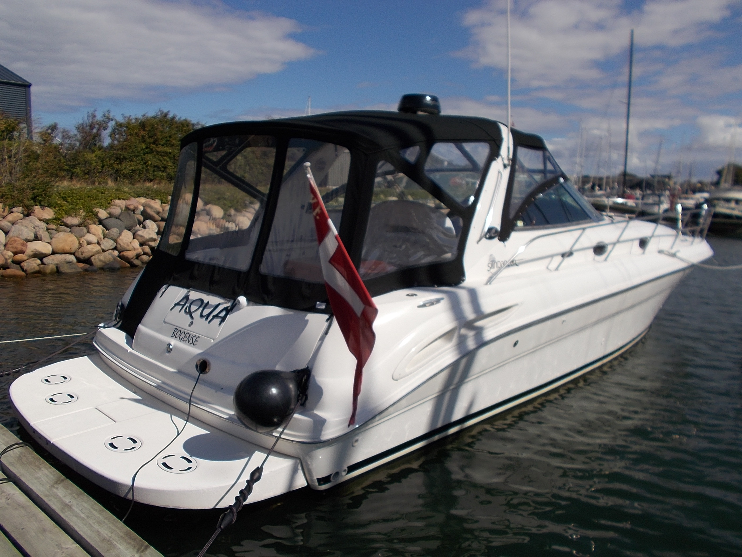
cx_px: 371
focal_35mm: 30
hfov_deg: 60.0
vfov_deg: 46.8
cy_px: 278
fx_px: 643
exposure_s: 1/400
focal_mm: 5.3
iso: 80
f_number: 8.6
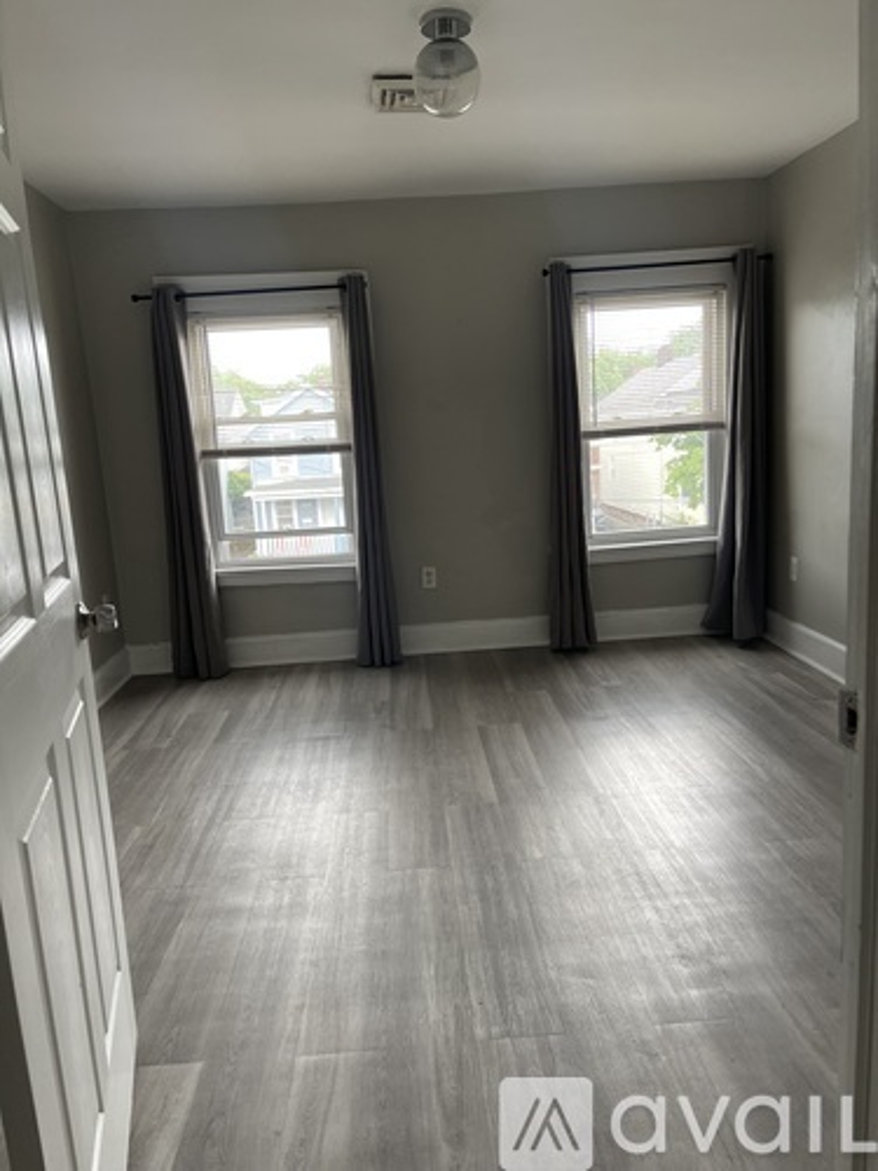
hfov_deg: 54.9
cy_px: 586
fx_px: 845
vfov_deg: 69.4
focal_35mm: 25
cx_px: 439
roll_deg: +3.2
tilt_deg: -9.5
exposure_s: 1/121
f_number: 1.6
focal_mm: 5.1
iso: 100
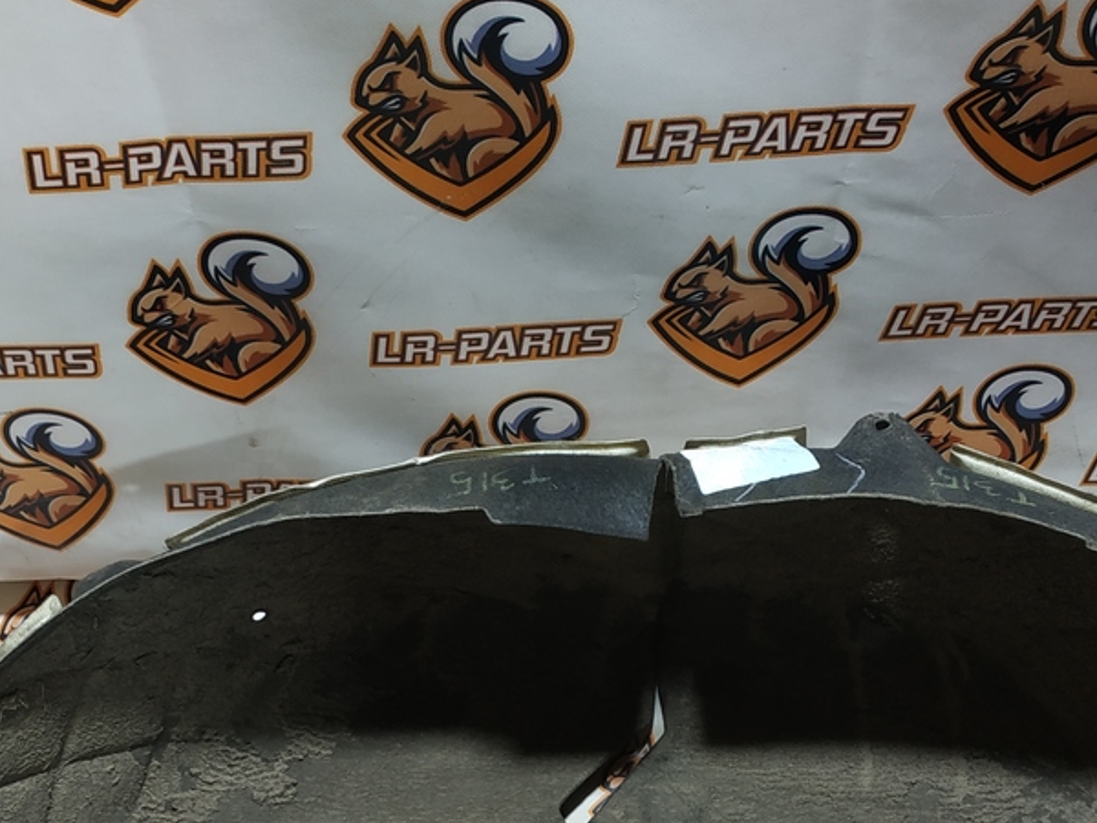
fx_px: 1521
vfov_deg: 29.3
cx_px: 611
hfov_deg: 39.6
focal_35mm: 48
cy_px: 708
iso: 125
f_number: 1.9
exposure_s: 1/50
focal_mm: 3.94
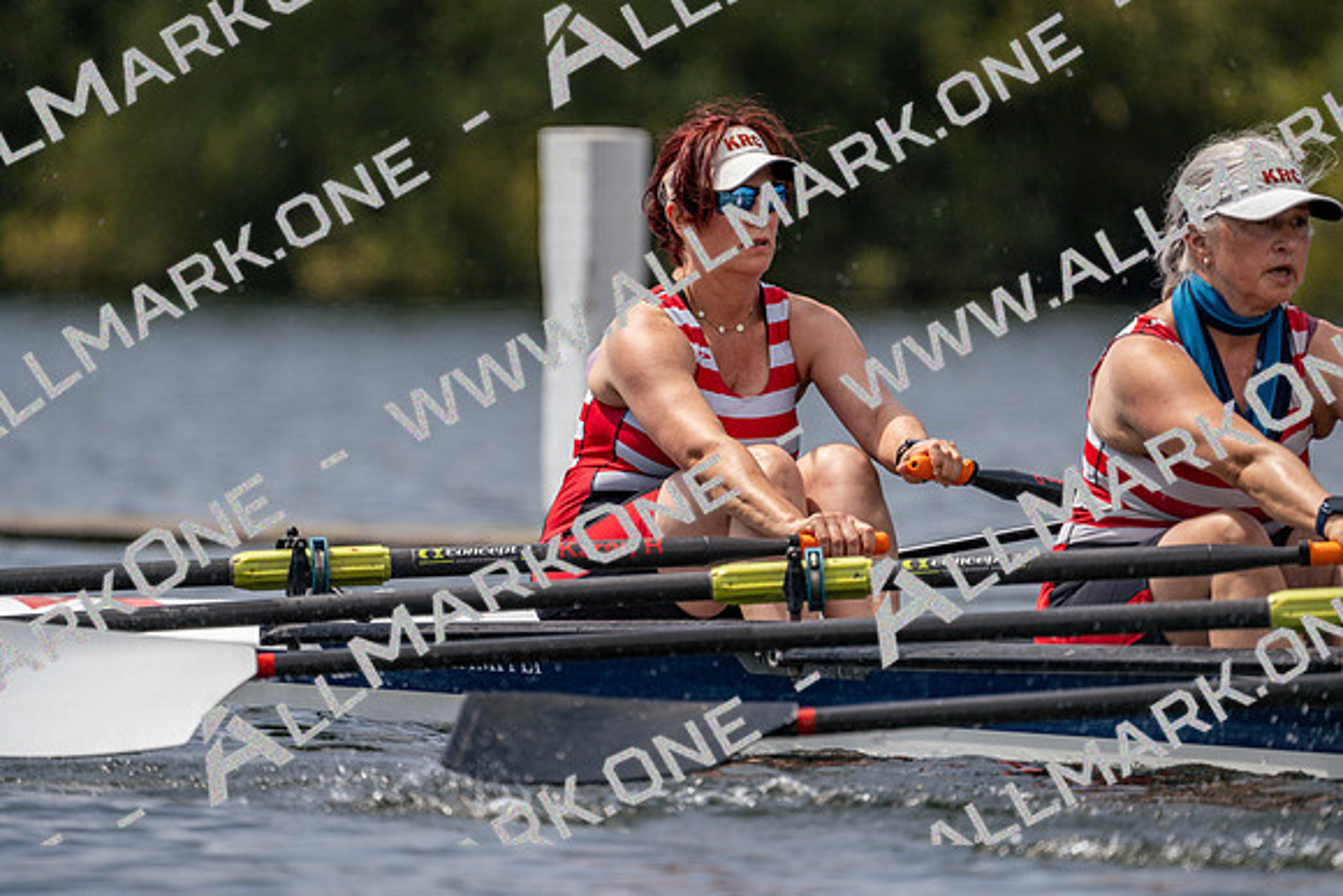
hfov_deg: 3.4
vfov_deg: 2.3
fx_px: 22388
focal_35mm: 600
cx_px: 672
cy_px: 448
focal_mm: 600
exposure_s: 1/1600
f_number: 6.3
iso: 250
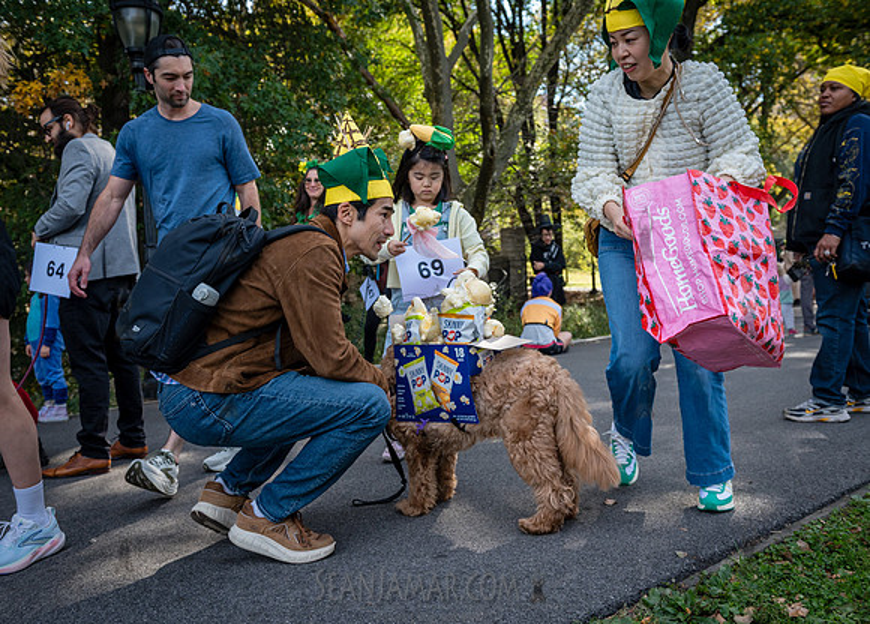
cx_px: 428
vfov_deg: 42.3
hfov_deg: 56.6
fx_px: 807
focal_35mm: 33
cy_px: 312
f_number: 5
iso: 1000
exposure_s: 1/1000
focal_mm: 31
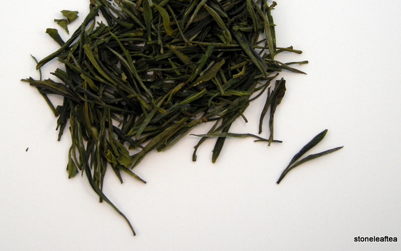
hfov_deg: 48.2
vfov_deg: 31.1
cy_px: 86
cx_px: 187
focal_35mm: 41
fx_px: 448
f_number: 2.7
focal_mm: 7.5
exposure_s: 1/60
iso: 64
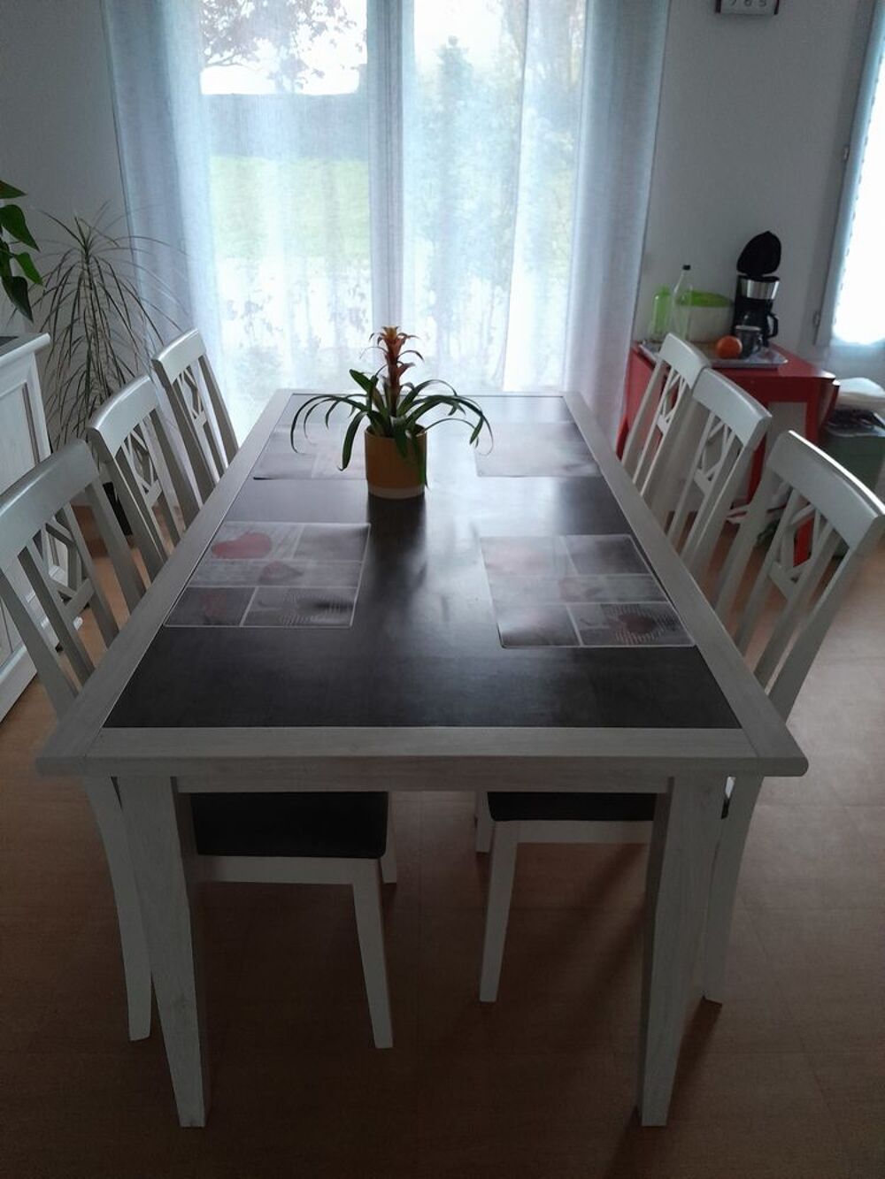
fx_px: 886
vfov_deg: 67.3
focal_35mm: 26
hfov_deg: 53.1
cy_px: 590
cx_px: 442
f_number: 1.8
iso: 640
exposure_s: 1/25
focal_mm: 3.98
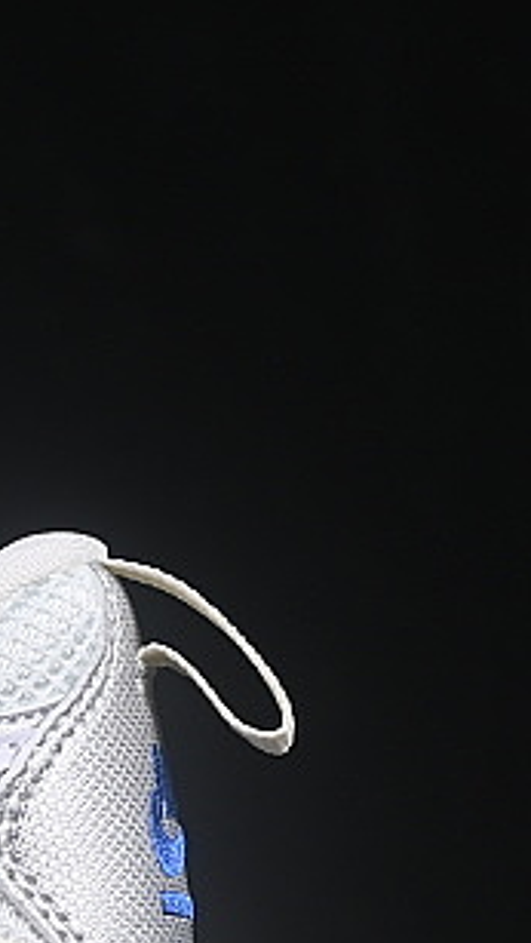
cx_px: -758
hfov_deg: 4.3
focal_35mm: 276
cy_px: 651
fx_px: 6899
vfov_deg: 7.8
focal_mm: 50
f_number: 8
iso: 160
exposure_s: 1/80
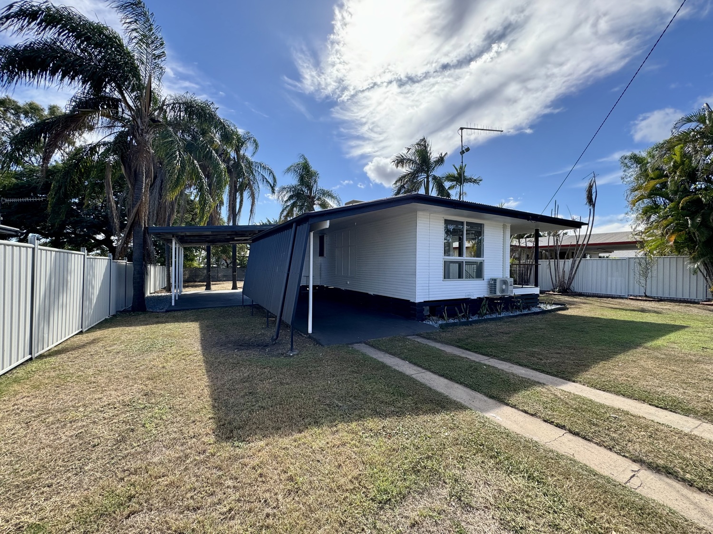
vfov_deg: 85.7
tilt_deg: +0.2
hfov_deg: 102.1
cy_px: 267
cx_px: 356
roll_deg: -0.3
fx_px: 288
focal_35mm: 14
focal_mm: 2.22
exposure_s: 1/533
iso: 40
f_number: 2.2
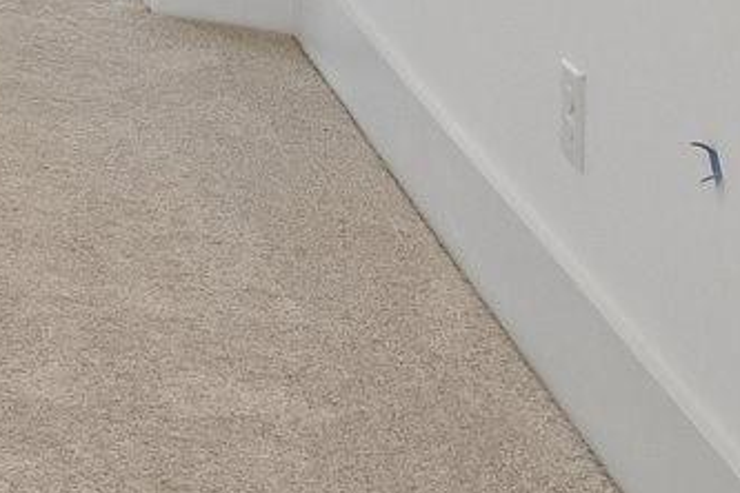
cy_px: -530
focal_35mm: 86
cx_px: -1527
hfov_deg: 11.2
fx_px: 1768
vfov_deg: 13.4
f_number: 8
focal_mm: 14
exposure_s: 1/15
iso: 250
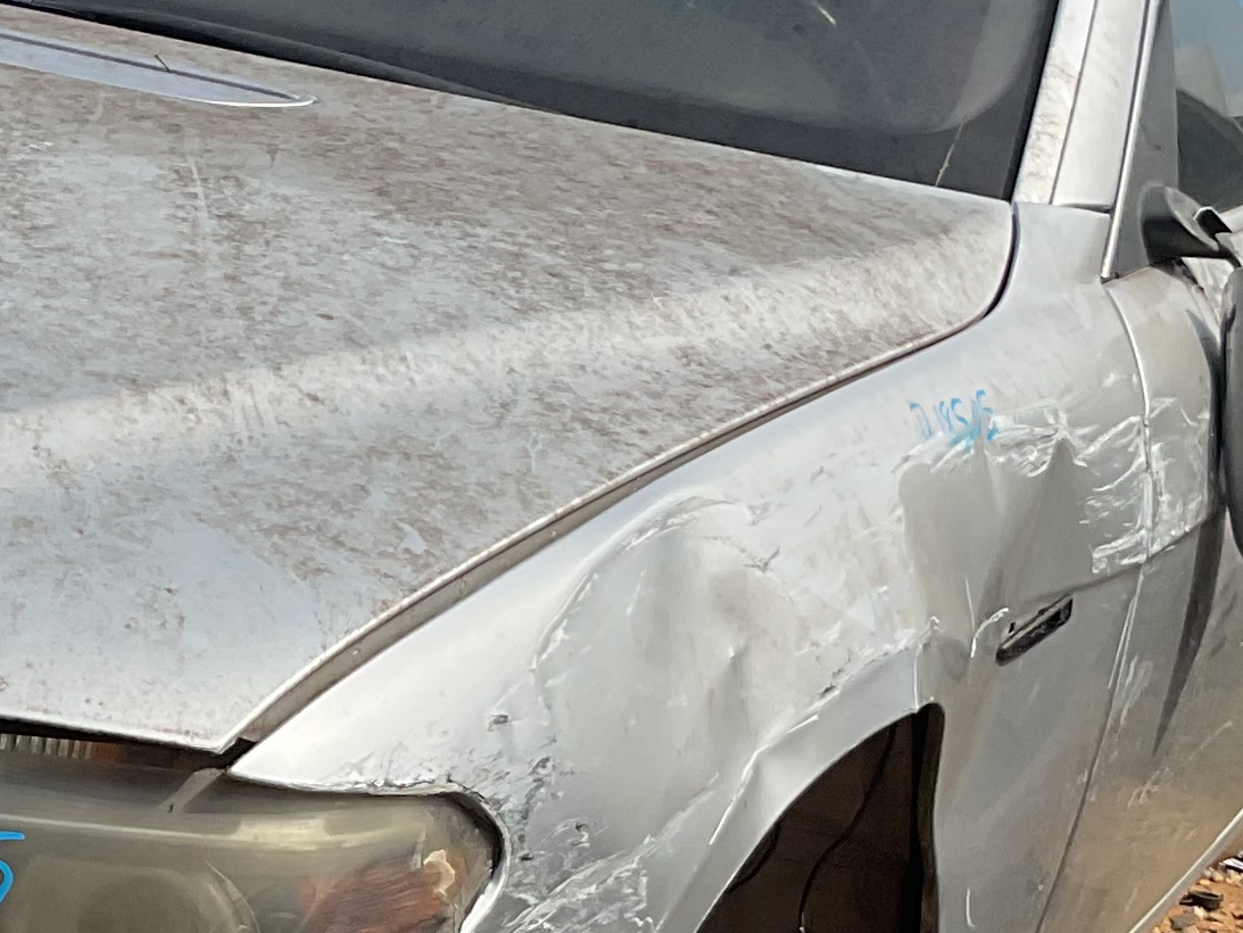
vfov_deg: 13.7
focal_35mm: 107
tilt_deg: -14.0
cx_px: 138
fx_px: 3843
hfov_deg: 18.1
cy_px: 820
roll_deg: -9.2
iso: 16
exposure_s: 1/1534
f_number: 1.8
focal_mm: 3
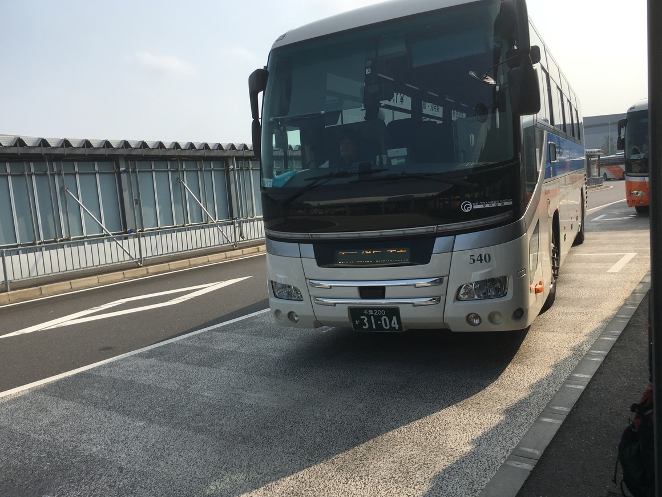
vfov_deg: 46.8
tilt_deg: -2.5
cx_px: 333
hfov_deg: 60.0
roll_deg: +3.3
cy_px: 246
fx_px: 574
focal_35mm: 30
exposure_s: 1/1923
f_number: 2.2
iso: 25
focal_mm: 4.15
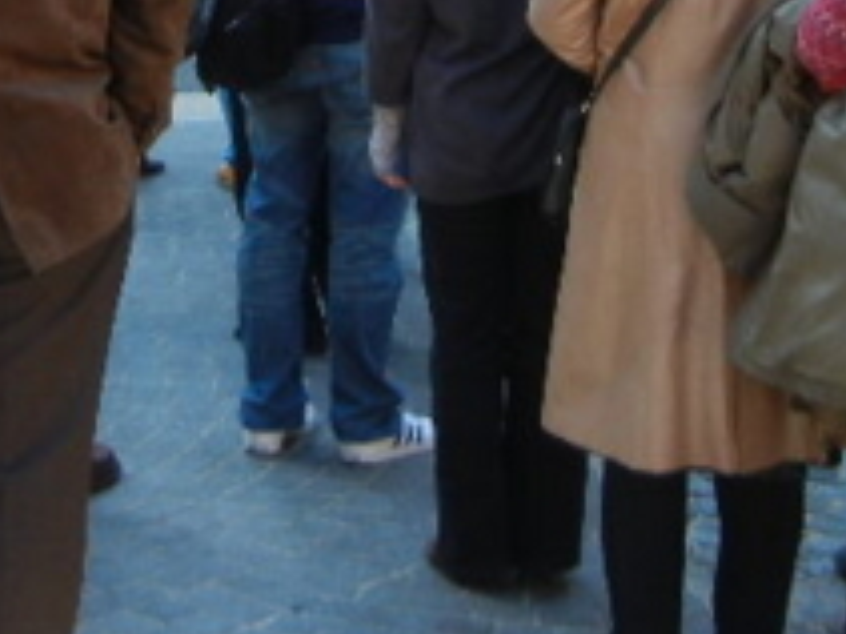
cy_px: -281
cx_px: 68
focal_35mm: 114
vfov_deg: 12.4
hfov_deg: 17.0
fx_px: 2785
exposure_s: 1/170
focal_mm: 5.4
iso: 160
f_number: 3.5
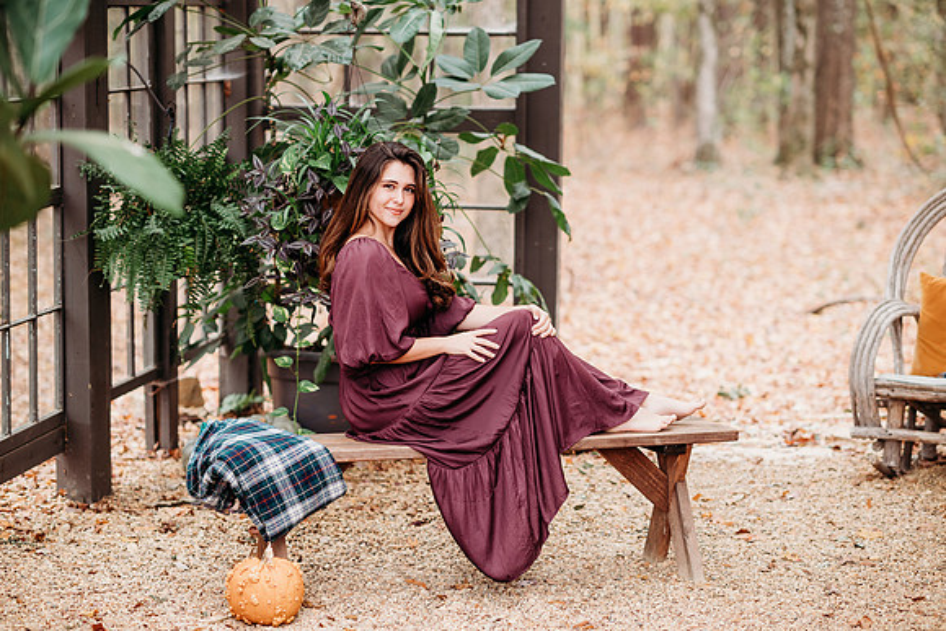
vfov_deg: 16.1
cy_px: 316
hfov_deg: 23.9
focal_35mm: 85
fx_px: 2234
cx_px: 473
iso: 320
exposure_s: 1/200
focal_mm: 85
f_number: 2.2
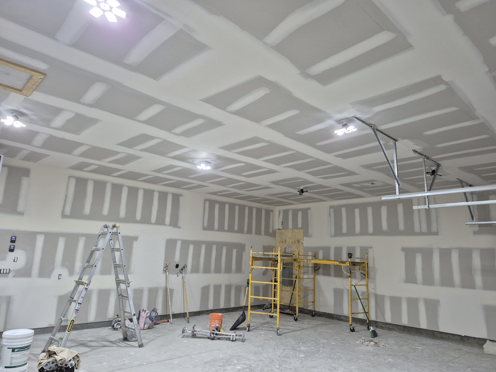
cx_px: 248
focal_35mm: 23
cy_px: 186
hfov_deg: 73.9
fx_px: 330
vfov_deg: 58.9
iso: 250
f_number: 1.8
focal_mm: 5.4
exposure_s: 1/120
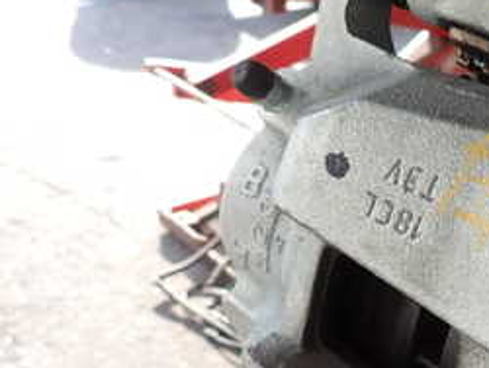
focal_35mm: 60
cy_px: 278
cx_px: 477
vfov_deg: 24.2
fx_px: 848
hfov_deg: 30.2
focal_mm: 4.5
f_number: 2.8
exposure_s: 1/125
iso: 100
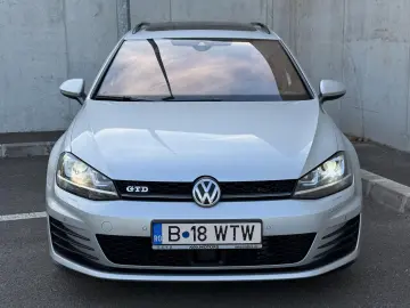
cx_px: 205
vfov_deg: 30.3
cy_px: 154
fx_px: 569
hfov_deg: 39.7
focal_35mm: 48
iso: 80
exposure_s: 1/1883
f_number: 1.78
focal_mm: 6.76
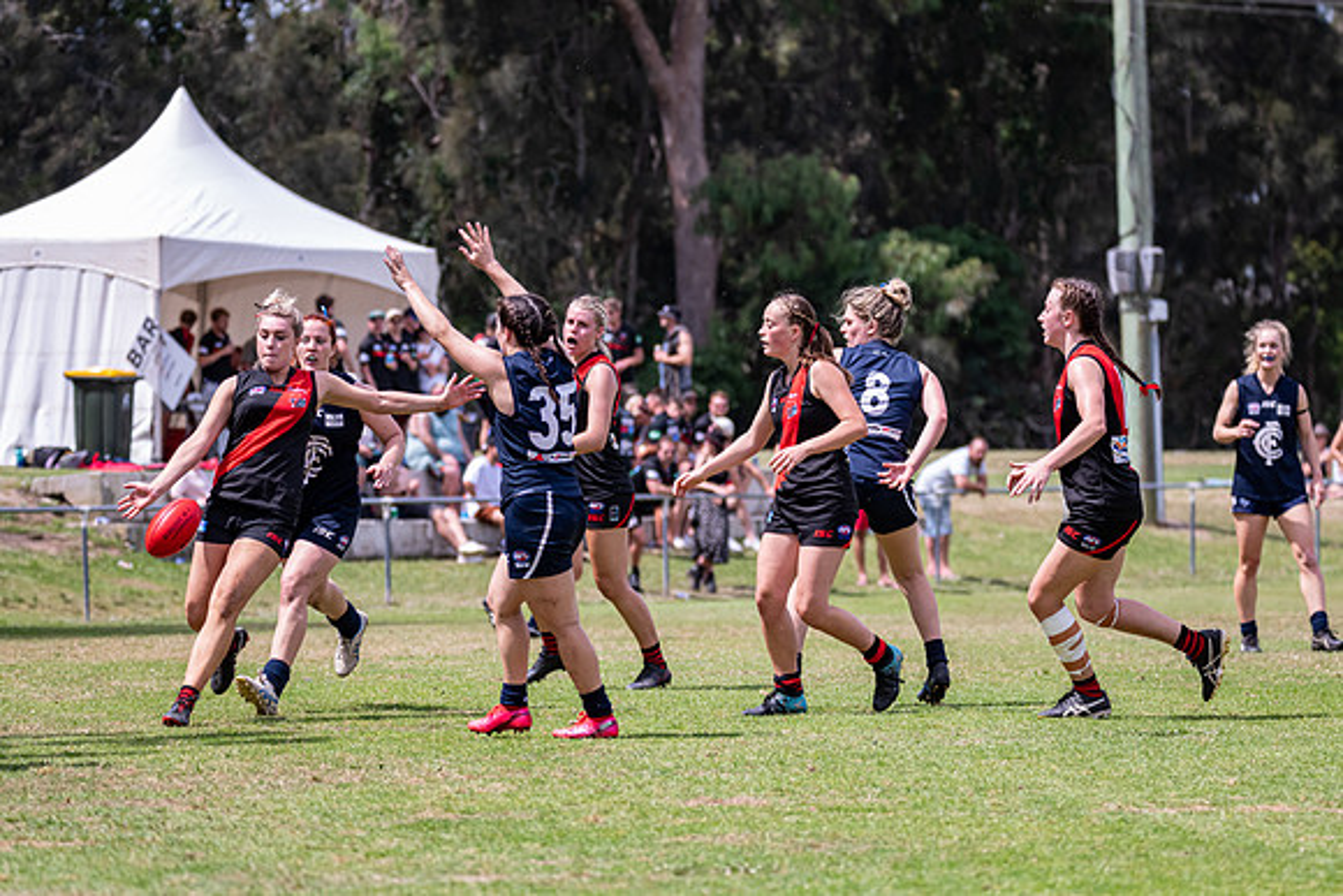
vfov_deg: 5.7
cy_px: 409
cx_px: 662
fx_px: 9057
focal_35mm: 243
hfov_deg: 8.5
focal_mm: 210
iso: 800
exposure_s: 1/2500
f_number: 6.3
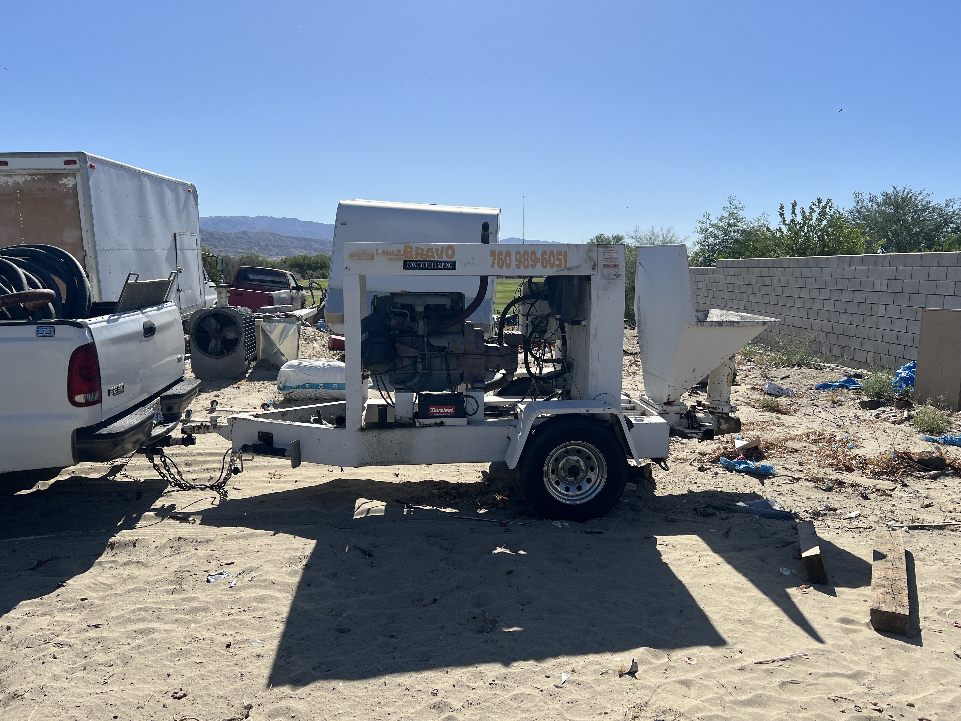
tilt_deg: -8.8
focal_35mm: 26
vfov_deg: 53.1
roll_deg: +0.3
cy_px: 360
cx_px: 480
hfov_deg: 67.3
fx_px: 722
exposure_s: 1/6579
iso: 50
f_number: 1.5
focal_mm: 5.7
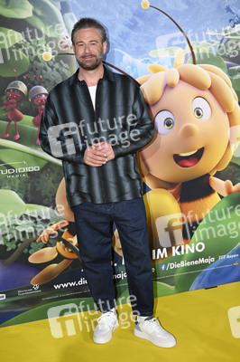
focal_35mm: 48
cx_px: 120
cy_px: 181
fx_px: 481
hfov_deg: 28.0
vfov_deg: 41.1
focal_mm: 48
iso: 800
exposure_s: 1/125
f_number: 6.3
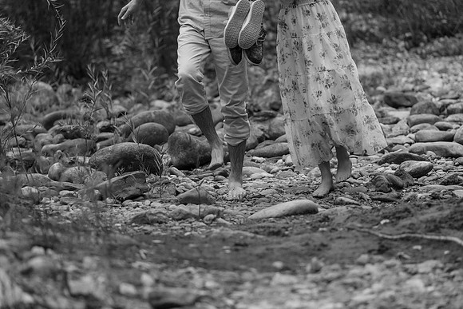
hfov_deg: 10.3
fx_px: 2573
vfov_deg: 6.9
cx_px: 232
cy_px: 154
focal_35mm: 200
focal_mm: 200
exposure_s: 1/200
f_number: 3.5
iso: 1600
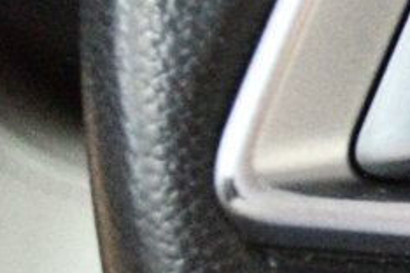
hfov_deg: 9.1
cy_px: 201
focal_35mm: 210
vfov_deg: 6.5
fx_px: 2391
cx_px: 866
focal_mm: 32
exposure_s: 1/20
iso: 12800
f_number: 4.8
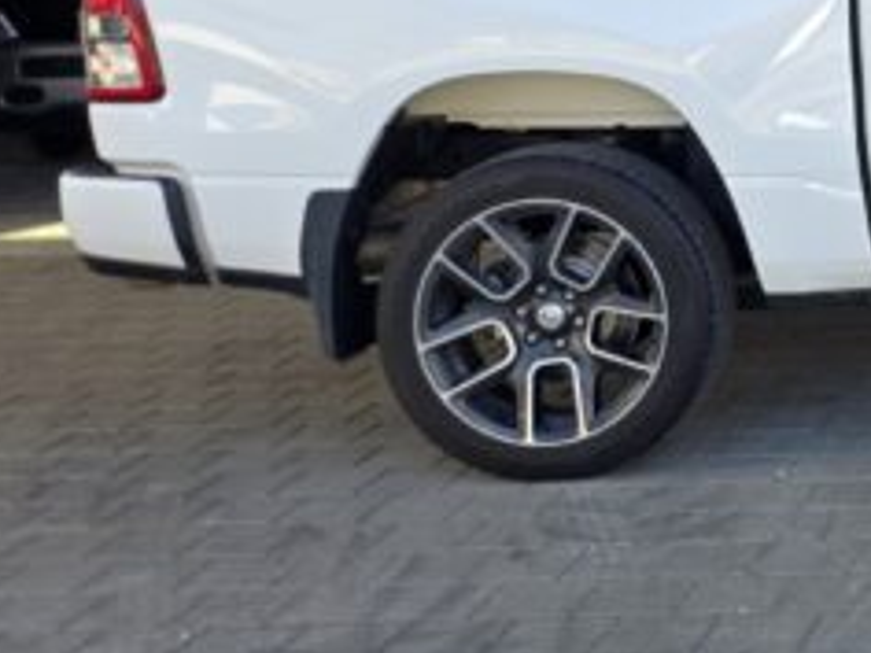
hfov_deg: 21.6
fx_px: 1963
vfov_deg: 18.3
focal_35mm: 78
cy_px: -30
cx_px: 1240
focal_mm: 6.25
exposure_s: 1/359
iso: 50
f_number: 1.7
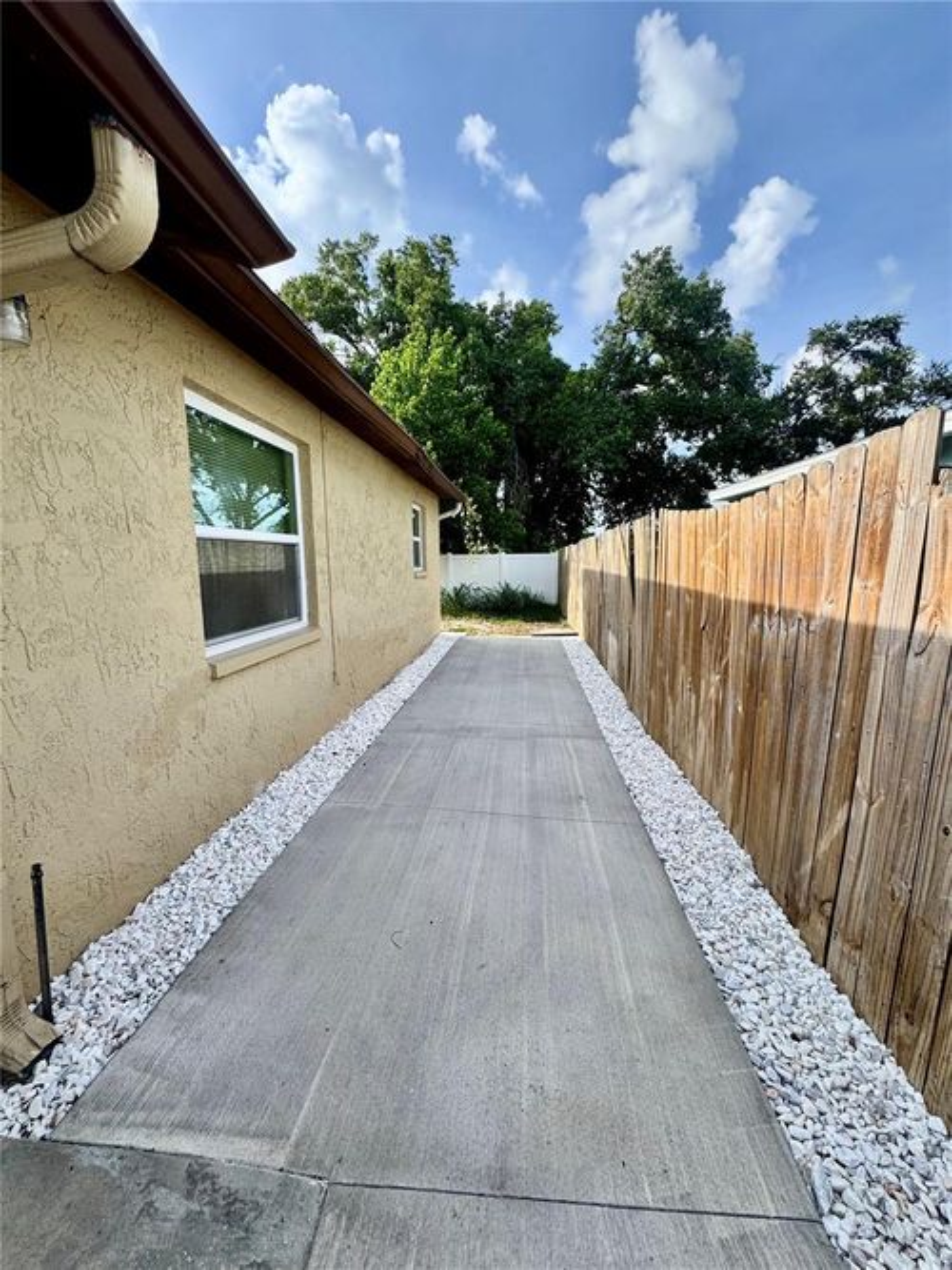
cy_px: 635
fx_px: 514
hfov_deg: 85.7
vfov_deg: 102.1
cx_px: 476
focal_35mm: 14
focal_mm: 2.22
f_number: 2.2
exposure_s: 1/625
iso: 50
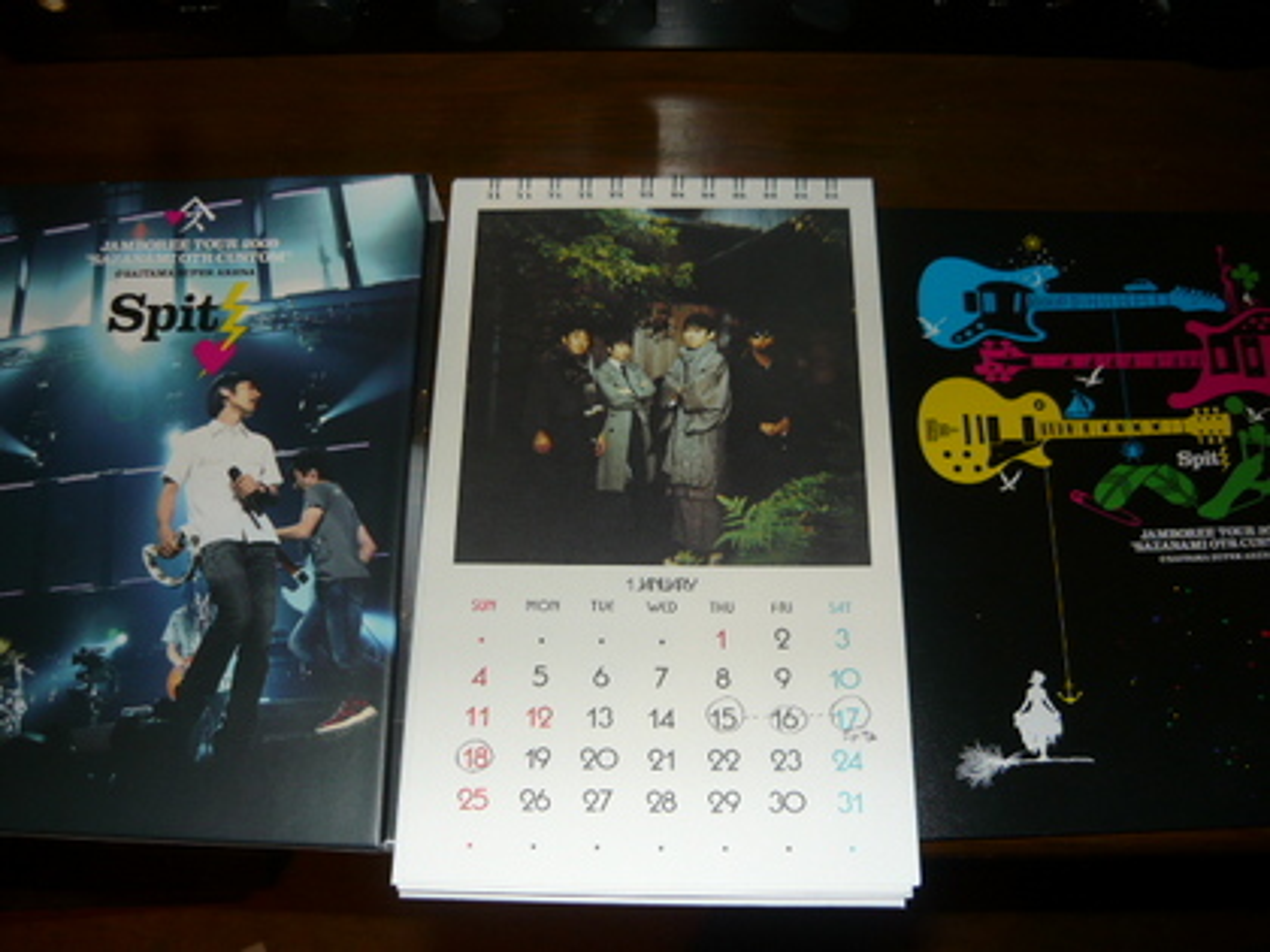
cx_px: 635
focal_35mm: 33
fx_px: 1211
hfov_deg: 55.4
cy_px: 476
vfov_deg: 42.9
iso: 100
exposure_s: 1/30
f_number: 2.8
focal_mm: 5.5
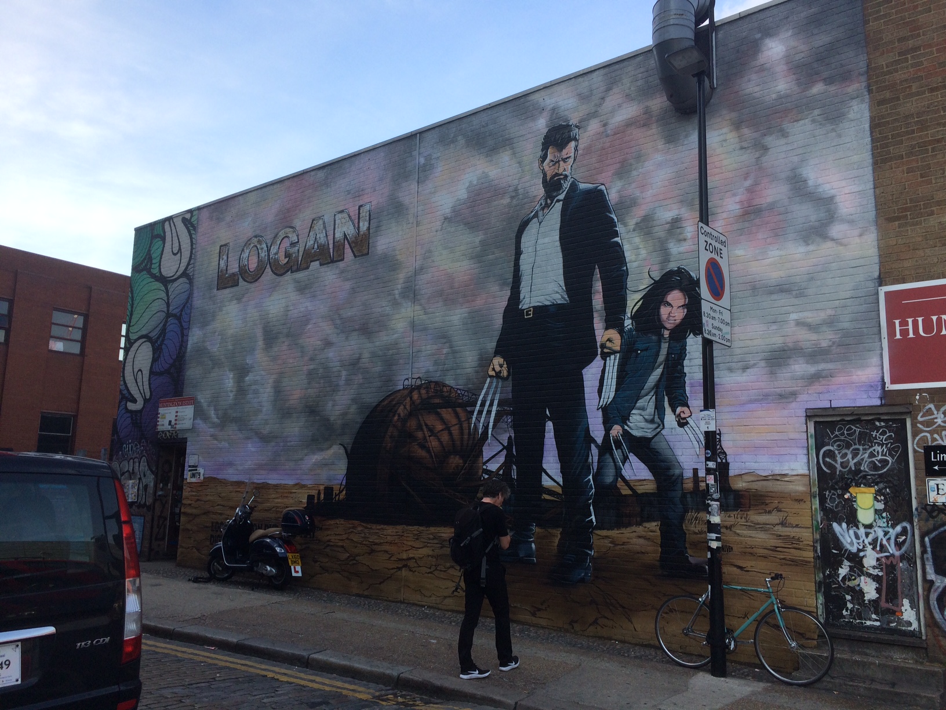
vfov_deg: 48.2
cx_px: 473
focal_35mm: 29
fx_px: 793
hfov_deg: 61.7
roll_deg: -1.1
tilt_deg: +9.0
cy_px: 355
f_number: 2.2
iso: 32
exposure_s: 1/651
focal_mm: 4.15
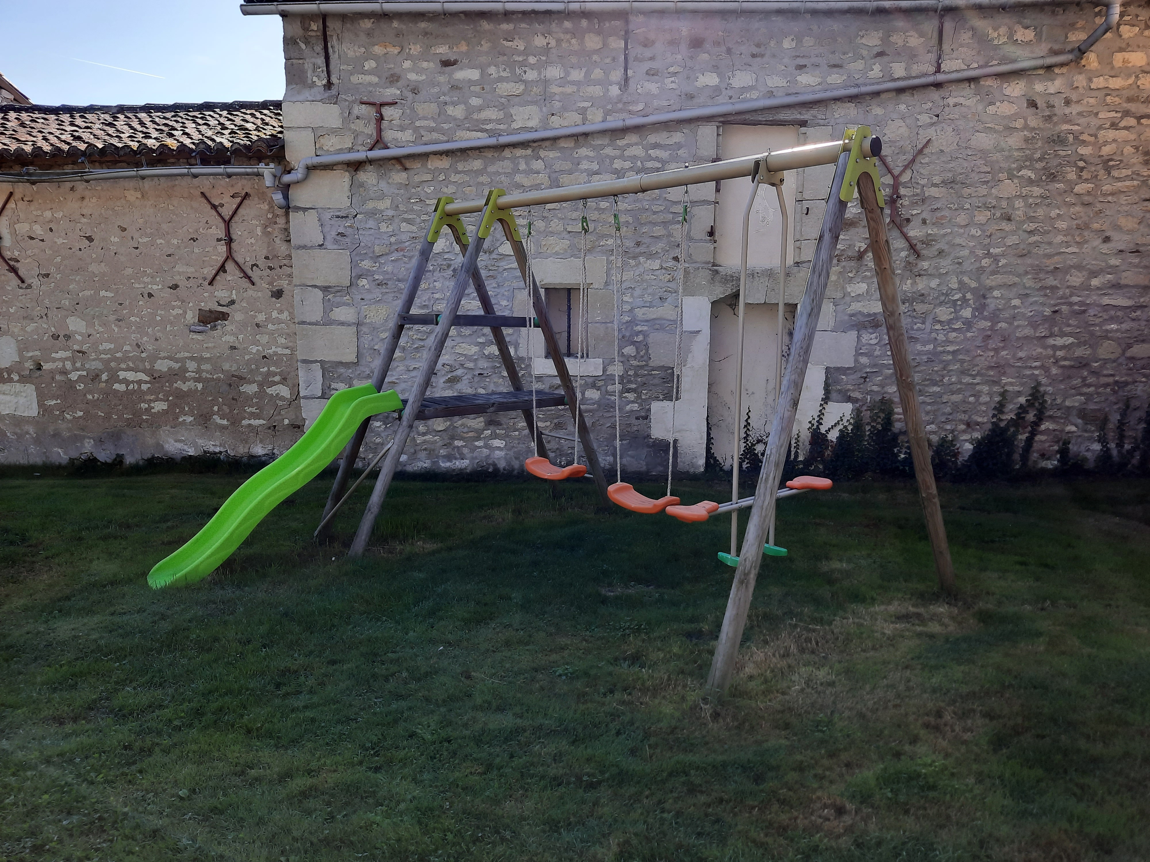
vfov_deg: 54.9
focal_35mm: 25
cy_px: 431
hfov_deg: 69.4
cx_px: 575
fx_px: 831
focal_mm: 4.6
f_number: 2
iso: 32
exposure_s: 1/184
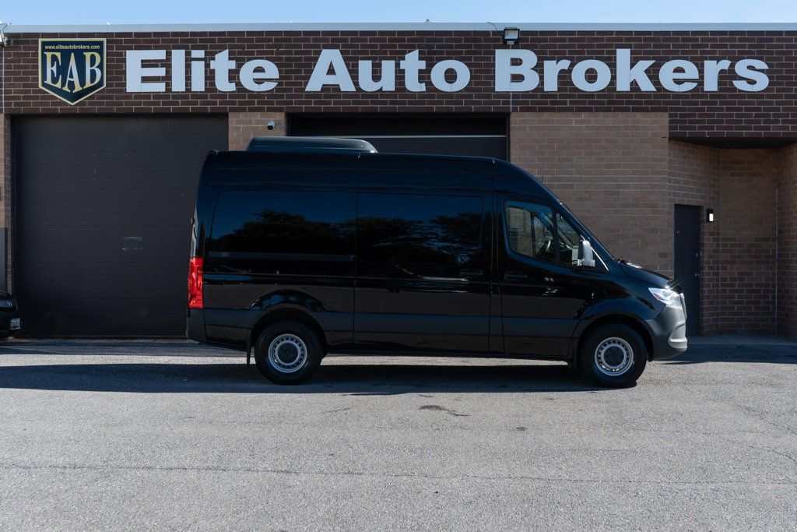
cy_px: 266
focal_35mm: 42
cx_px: 398
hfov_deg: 46.4
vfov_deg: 31.9
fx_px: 930
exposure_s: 1/640
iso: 160
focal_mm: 28
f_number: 5
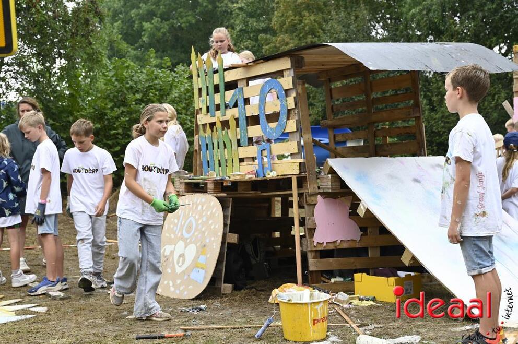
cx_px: 259
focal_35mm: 50
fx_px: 719
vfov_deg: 26.9
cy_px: 172
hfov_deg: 39.6
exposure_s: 1/125
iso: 200
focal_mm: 50
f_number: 5.6
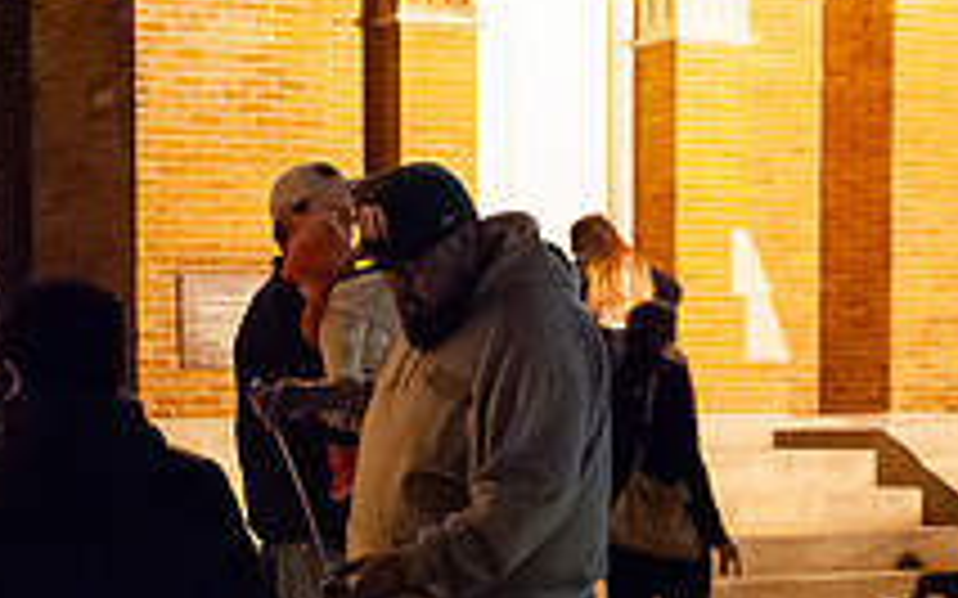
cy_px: 549
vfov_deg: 13.3
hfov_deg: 20.1
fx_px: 2532
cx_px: -202
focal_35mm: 97
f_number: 2.8
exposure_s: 1/125
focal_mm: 35
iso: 6400
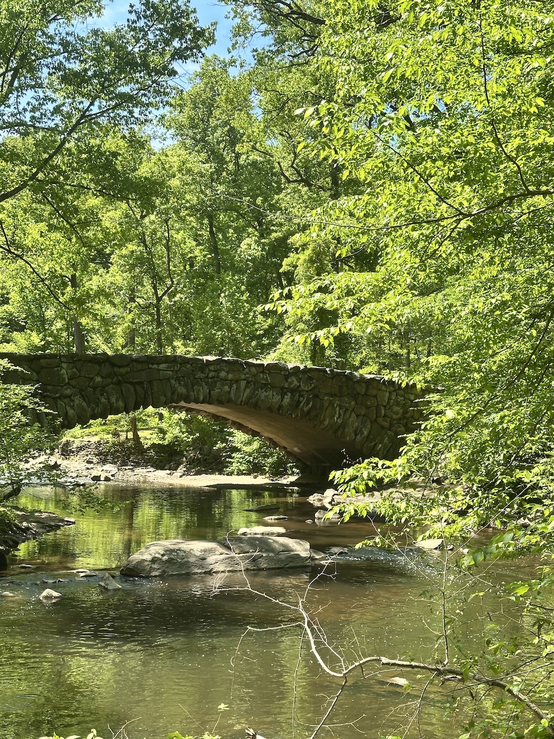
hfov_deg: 30.3
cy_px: 370
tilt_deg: +5.0
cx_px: 277
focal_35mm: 48
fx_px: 1024
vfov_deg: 39.7
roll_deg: -2.6
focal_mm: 6.86
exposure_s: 1/1107
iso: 64
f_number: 1.78
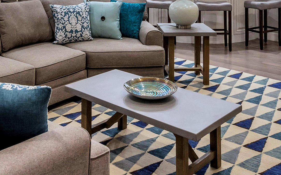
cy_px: -64
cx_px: 103
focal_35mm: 46
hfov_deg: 42.8
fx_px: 355
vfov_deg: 23.8
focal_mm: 11
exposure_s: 1/15
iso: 500
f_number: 6.3
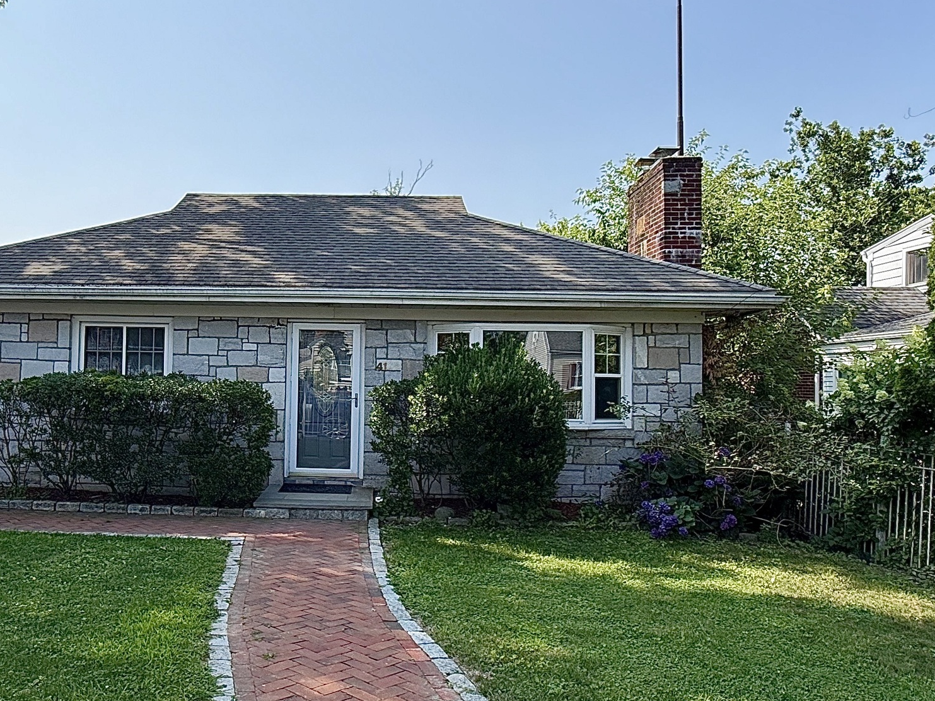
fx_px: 783
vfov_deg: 48.2
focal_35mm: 29
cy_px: 361
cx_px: 330
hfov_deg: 60.5
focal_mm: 2.22
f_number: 2.2
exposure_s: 1/779
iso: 20
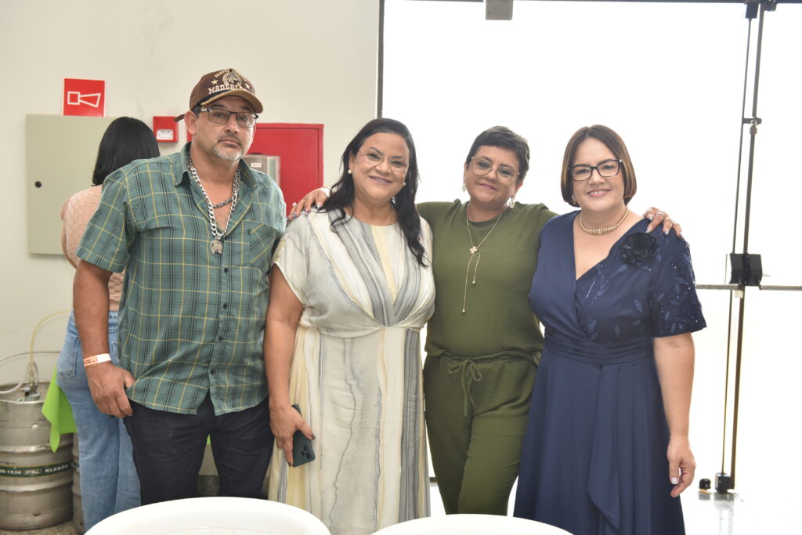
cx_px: 401
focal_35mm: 44
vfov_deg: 30.5
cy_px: 268
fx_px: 980
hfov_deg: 44.5
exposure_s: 1/160
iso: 1600
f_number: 3.2
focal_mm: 44
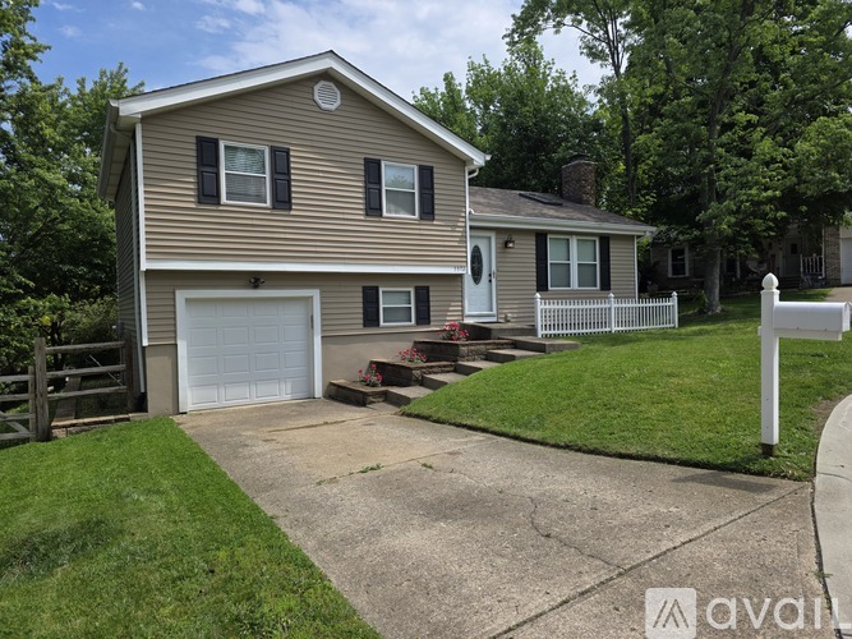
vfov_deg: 58.9
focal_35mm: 23
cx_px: 426
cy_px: 320
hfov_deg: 73.9
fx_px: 566
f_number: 1.7
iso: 80
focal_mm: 6.3
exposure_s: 1/6809
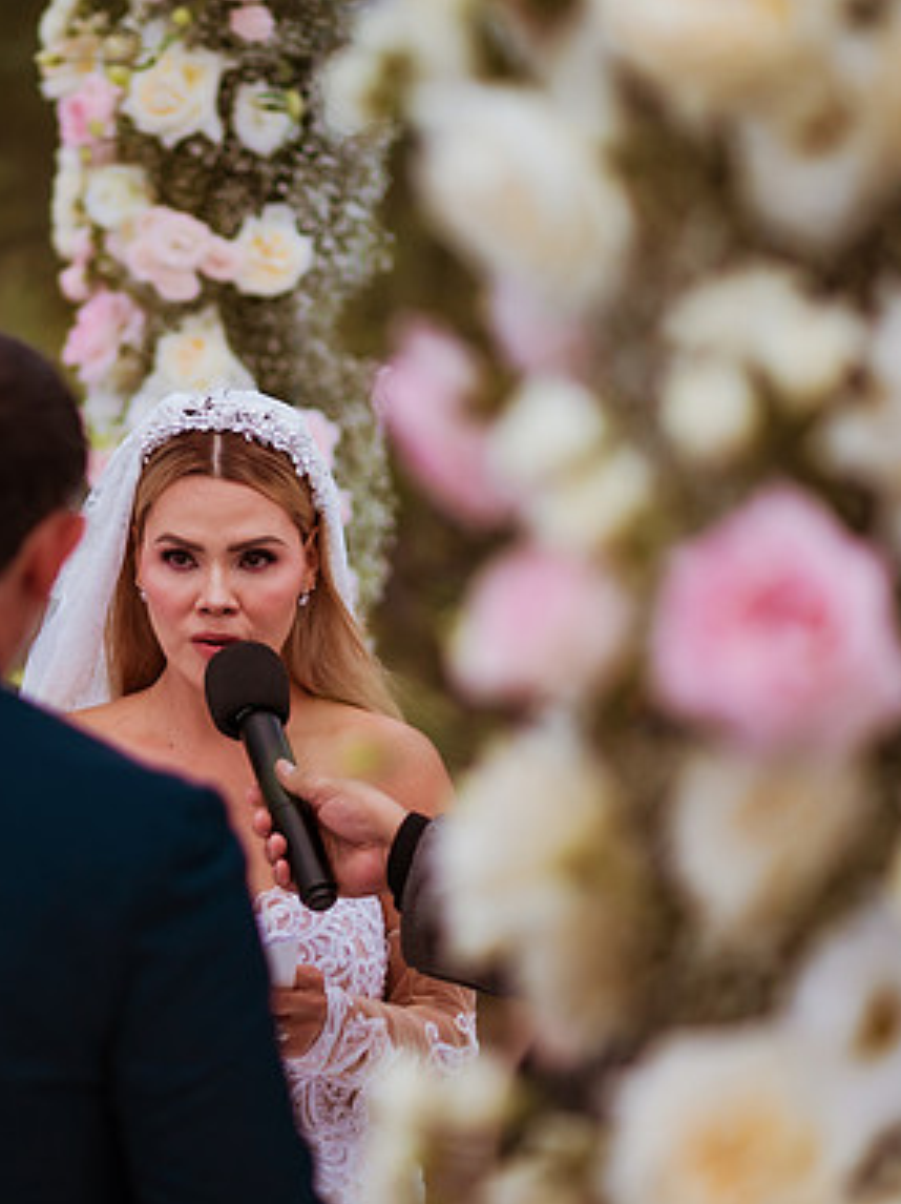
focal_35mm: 135
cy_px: 552
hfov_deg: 10.9
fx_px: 4690
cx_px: 144
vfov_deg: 14.6
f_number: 1.8
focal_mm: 85
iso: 800
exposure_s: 1/1600
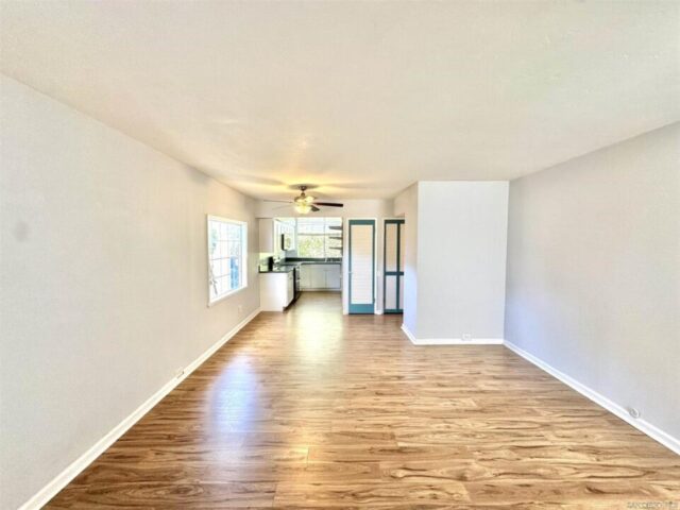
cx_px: 340
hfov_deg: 102.1
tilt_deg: -3.2
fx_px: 275
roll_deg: +0.3
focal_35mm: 14
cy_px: 255
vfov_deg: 85.7
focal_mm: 2.22
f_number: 2.2
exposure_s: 1/120
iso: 160
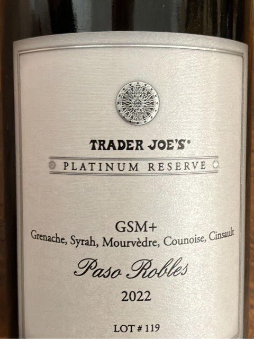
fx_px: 284
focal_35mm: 29
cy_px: 170
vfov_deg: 61.7
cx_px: 127
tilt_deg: -70.5
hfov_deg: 48.2
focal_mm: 3.99
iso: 500
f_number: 1.8
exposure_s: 1/40
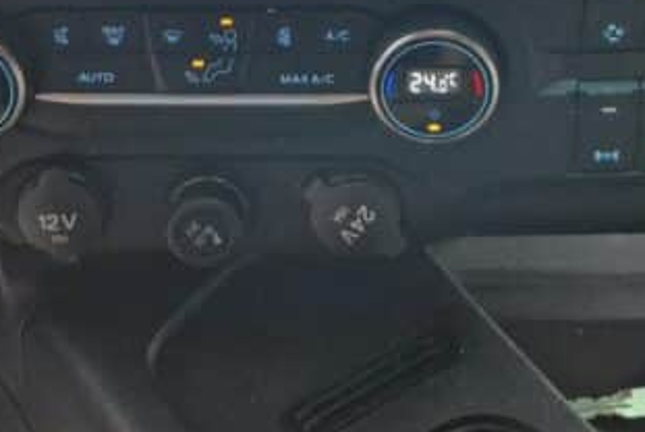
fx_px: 1058
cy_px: -162
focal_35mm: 59
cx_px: 367
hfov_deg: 33.9
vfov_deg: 20.6
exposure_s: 1/100
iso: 400
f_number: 1.8
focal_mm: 5.4
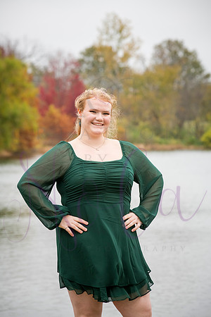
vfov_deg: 14.2
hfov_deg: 9.5
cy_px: 158
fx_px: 1275
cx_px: 106
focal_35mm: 145
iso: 640
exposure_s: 1/400
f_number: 6.3
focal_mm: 145
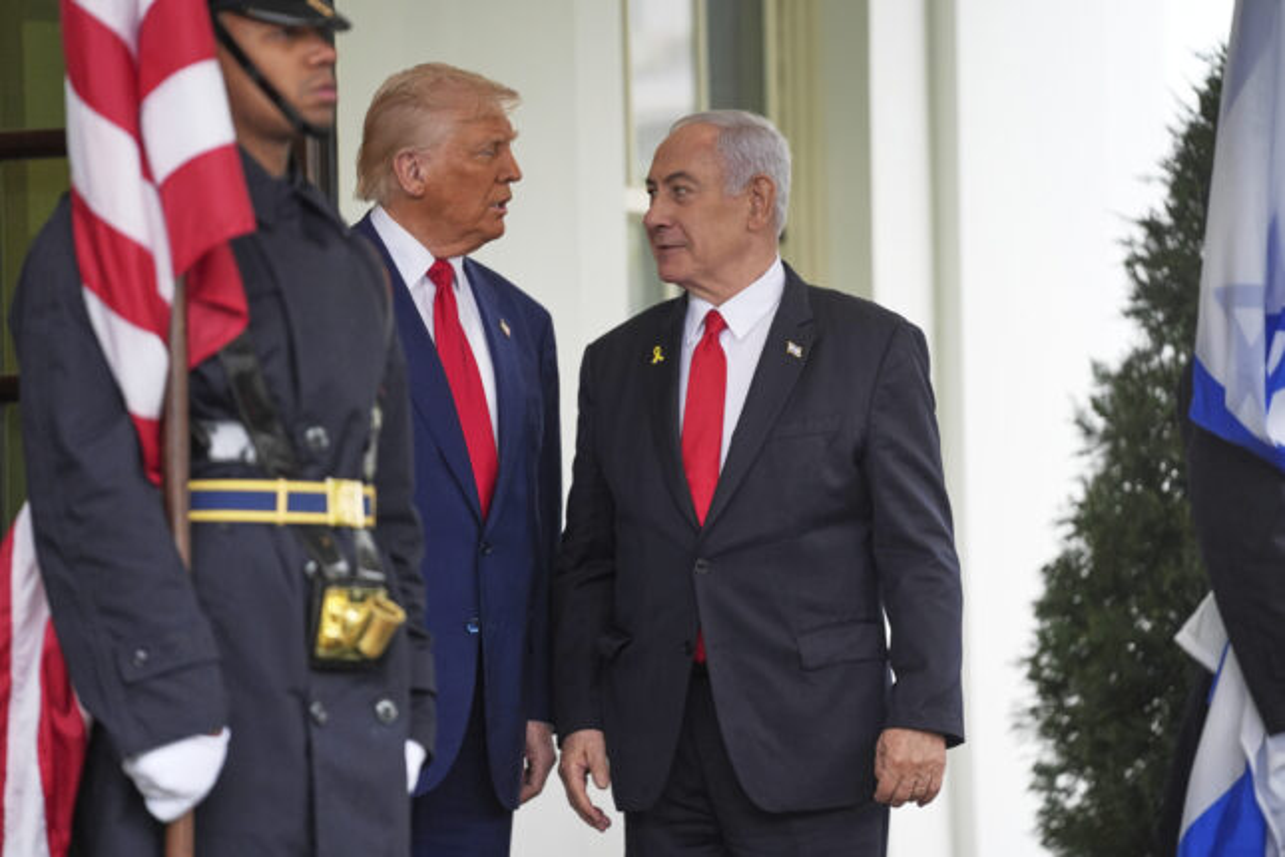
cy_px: 428
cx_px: 642
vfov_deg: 7.2
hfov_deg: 10.8
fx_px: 6817
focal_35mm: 191
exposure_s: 1/500
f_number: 2.8
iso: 800
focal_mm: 191
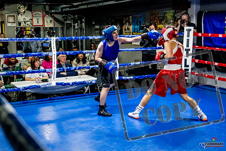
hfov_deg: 38.2
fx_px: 327
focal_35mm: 52
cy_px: 76
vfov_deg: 26.0
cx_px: 113
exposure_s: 1/800
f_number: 2.8
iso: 5000
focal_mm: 35
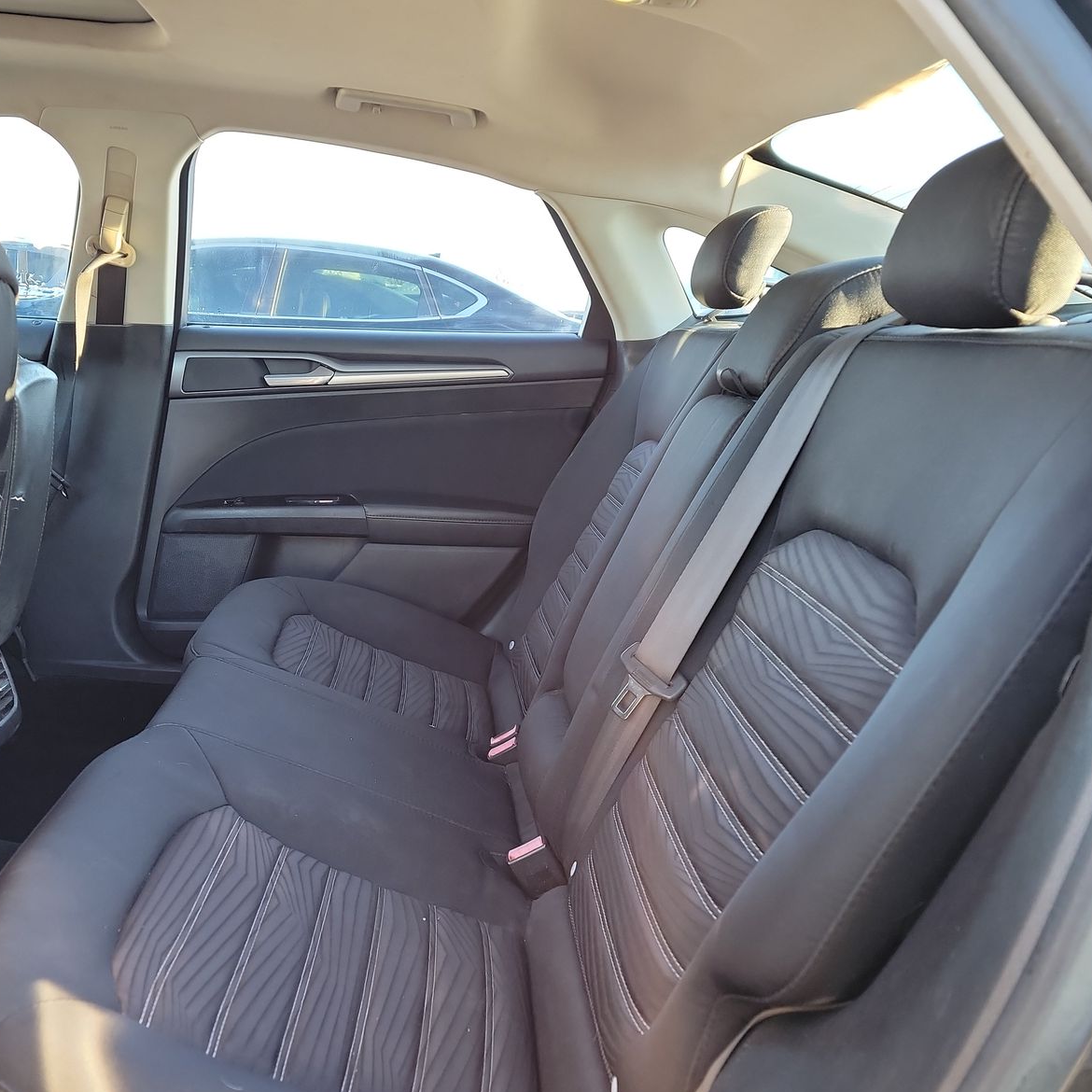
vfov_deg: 55.6
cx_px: 404
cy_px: 559
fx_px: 1035
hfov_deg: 54.9
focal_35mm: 29
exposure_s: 1/59
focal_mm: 6.7
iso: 257
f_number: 1.8
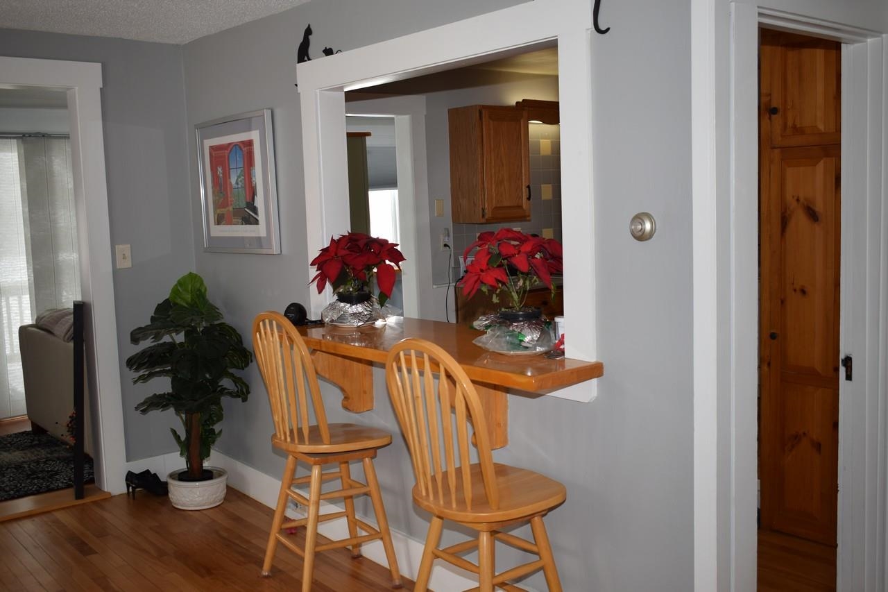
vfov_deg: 36.9
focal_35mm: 36
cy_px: 296
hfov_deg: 53.1
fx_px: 888
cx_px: 444
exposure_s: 1/60
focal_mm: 24
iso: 100
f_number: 4
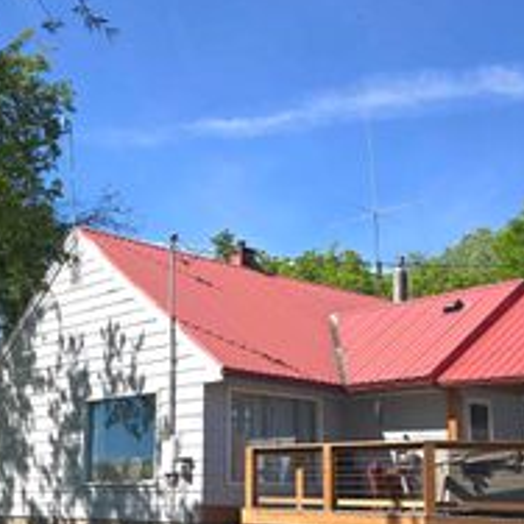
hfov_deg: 31.3
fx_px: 925
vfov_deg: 31.5
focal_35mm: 54
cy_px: 328
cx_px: 162
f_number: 1.8
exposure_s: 1/662
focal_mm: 5.4
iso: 25
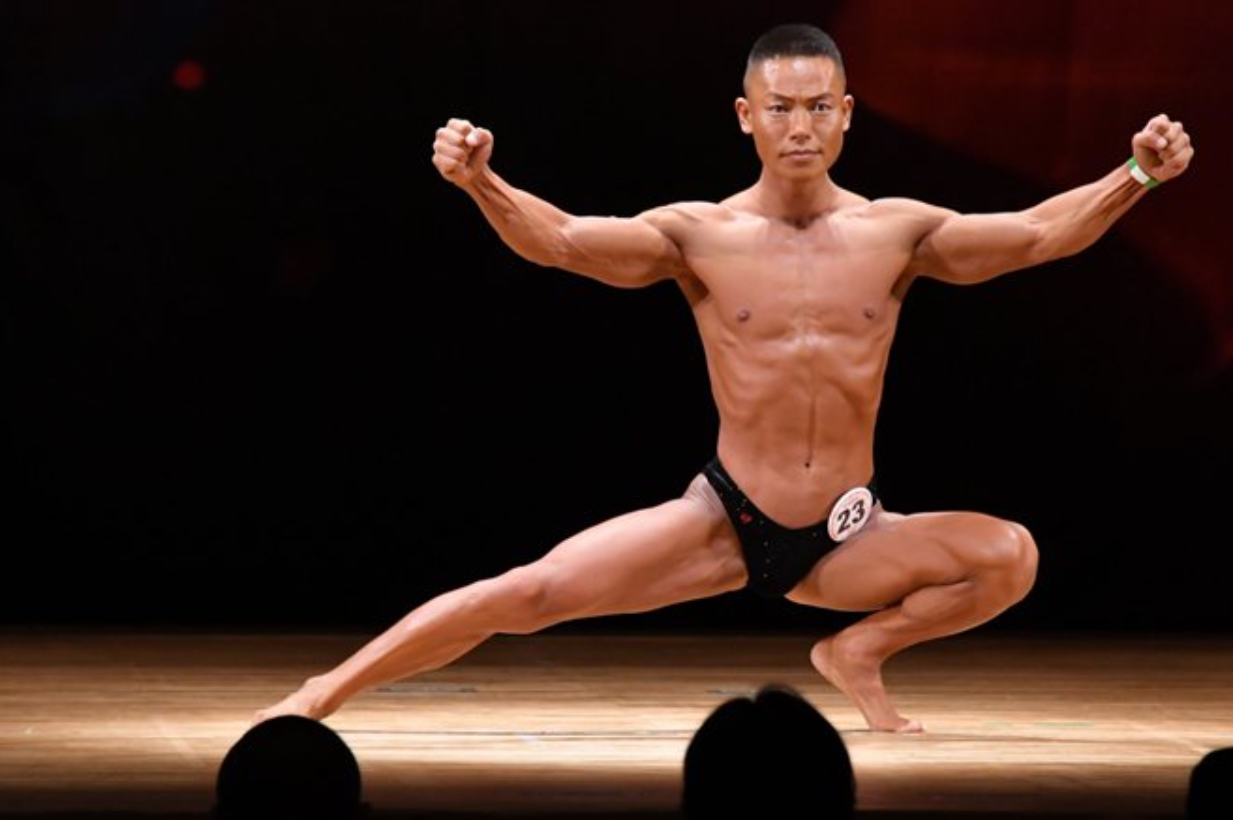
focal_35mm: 354
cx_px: 710
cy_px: 424
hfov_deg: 5.8
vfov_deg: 3.9
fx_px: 12115
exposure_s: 1/400
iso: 4000
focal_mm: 200
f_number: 5.6
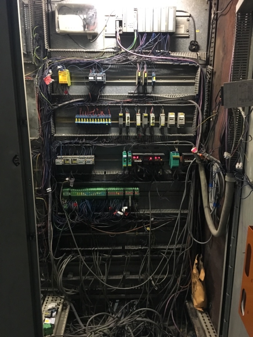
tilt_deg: -13.2
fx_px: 283
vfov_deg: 61.7
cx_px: 126
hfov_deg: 48.2
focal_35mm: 29
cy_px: 168
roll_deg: +1.1
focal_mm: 4.15
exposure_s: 1/17
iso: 320
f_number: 2.2
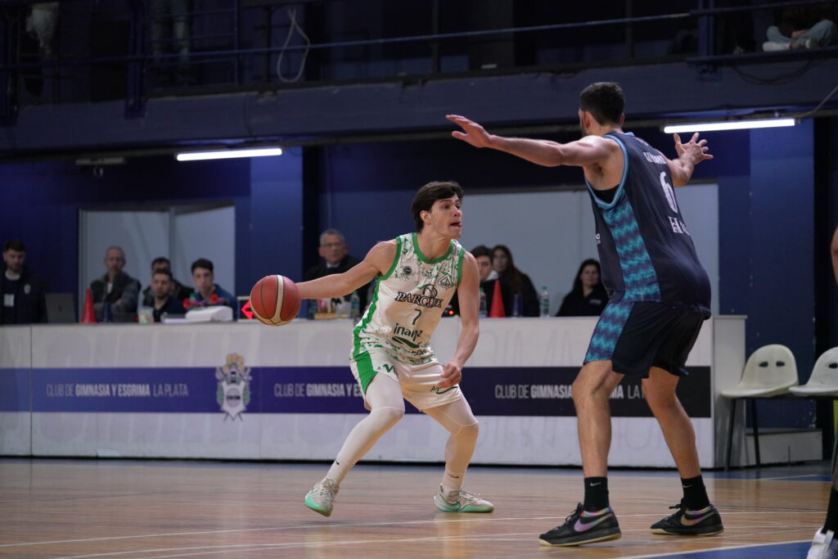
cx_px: 419
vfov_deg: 10.8
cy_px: 280
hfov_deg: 16.1
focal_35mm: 127
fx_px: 2956
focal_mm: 127
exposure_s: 1/800
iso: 4000
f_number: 3.2
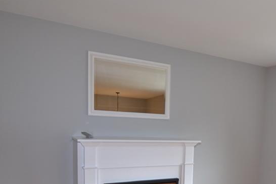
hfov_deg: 57.7
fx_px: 237
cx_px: 202
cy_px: 153
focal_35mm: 31
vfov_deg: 40.3
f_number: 4
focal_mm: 11
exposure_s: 1/60
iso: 400
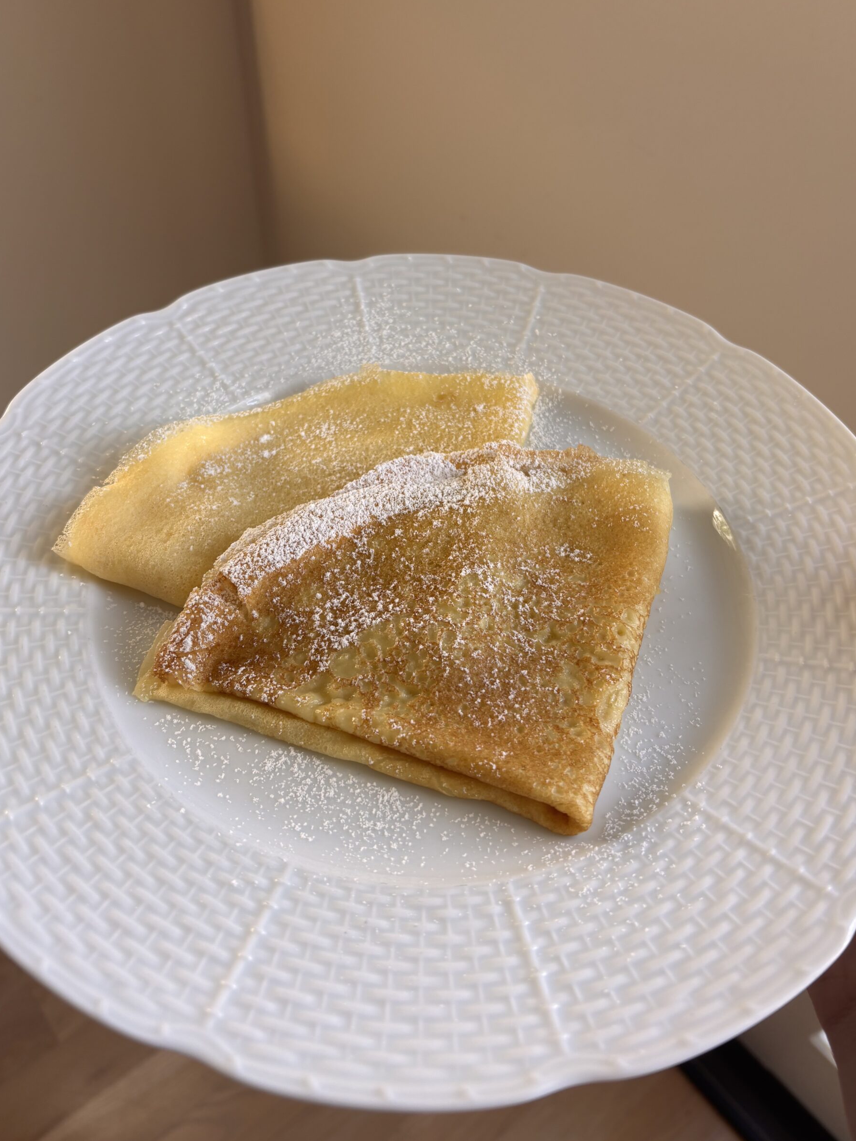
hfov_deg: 49.7
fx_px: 923
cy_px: 533
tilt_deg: -48.7
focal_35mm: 28
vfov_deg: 63.4
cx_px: 428
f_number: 1.6
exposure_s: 1/120
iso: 50
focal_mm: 5.96
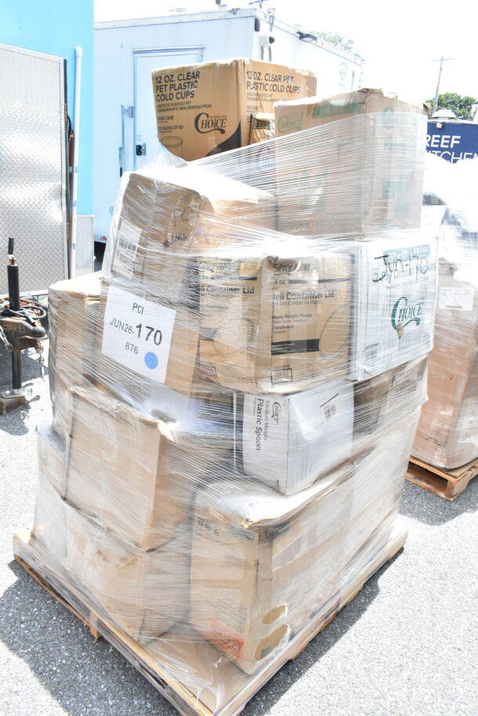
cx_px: 239
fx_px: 537
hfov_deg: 48.0
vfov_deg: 67.4
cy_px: 358
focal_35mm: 27
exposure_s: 1/500
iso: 1600
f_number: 11
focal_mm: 18
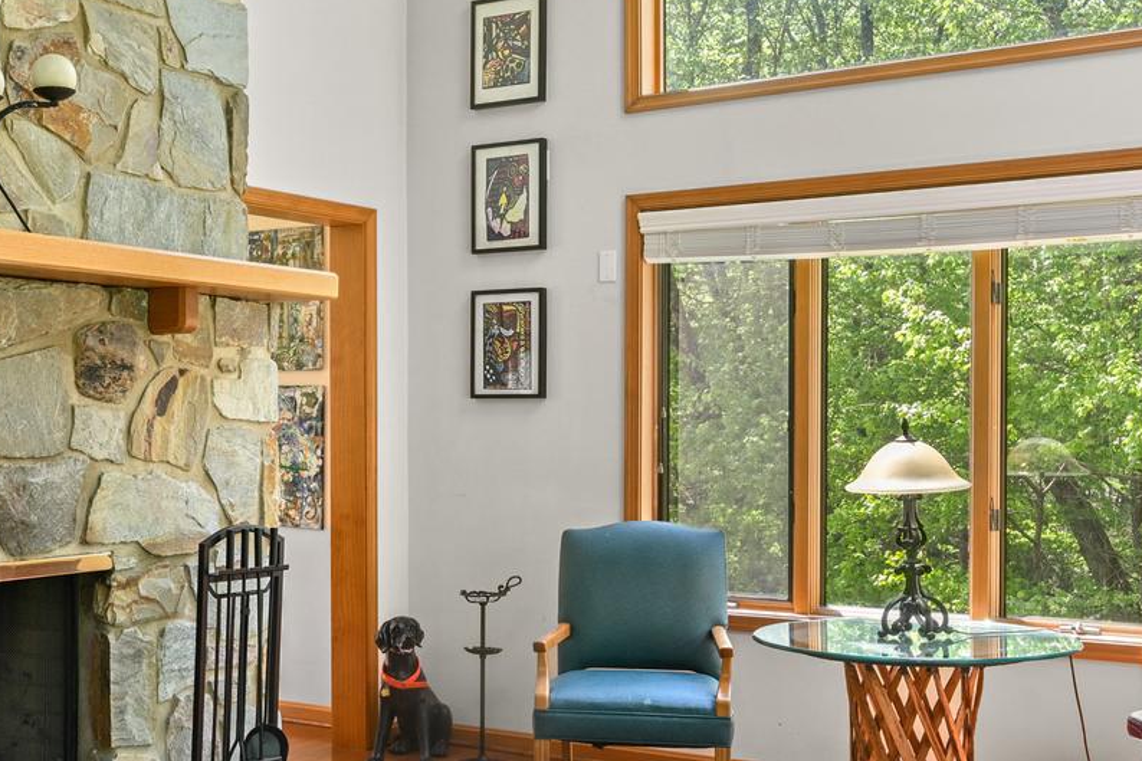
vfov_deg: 27.5
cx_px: 420
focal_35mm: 49
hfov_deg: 40.0
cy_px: 432
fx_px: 1554
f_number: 8
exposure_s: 1/15
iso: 400
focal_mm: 19
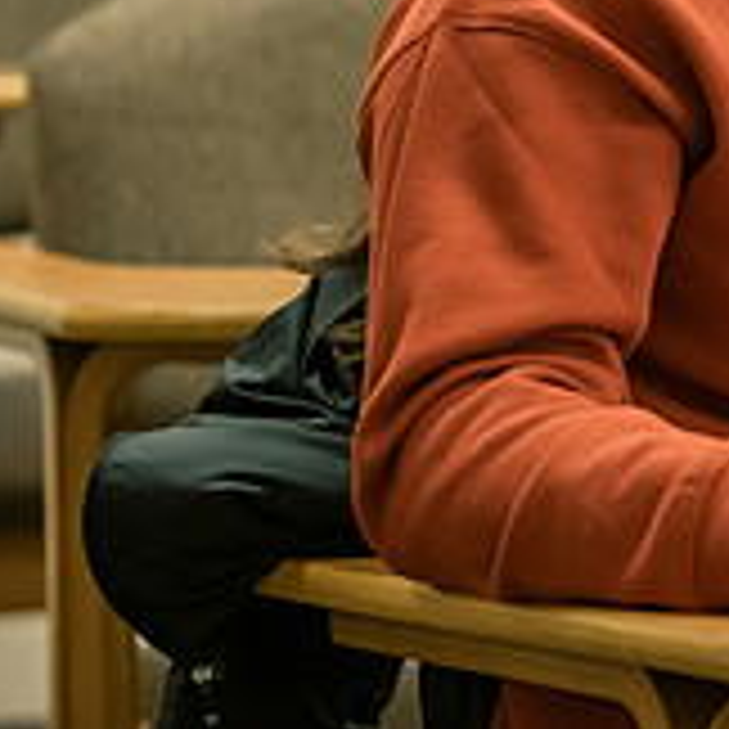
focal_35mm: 366
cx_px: 1062
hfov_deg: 4.8
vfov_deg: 4.8
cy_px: -137
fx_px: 8720
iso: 1600
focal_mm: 120
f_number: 3.2
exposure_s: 1/160
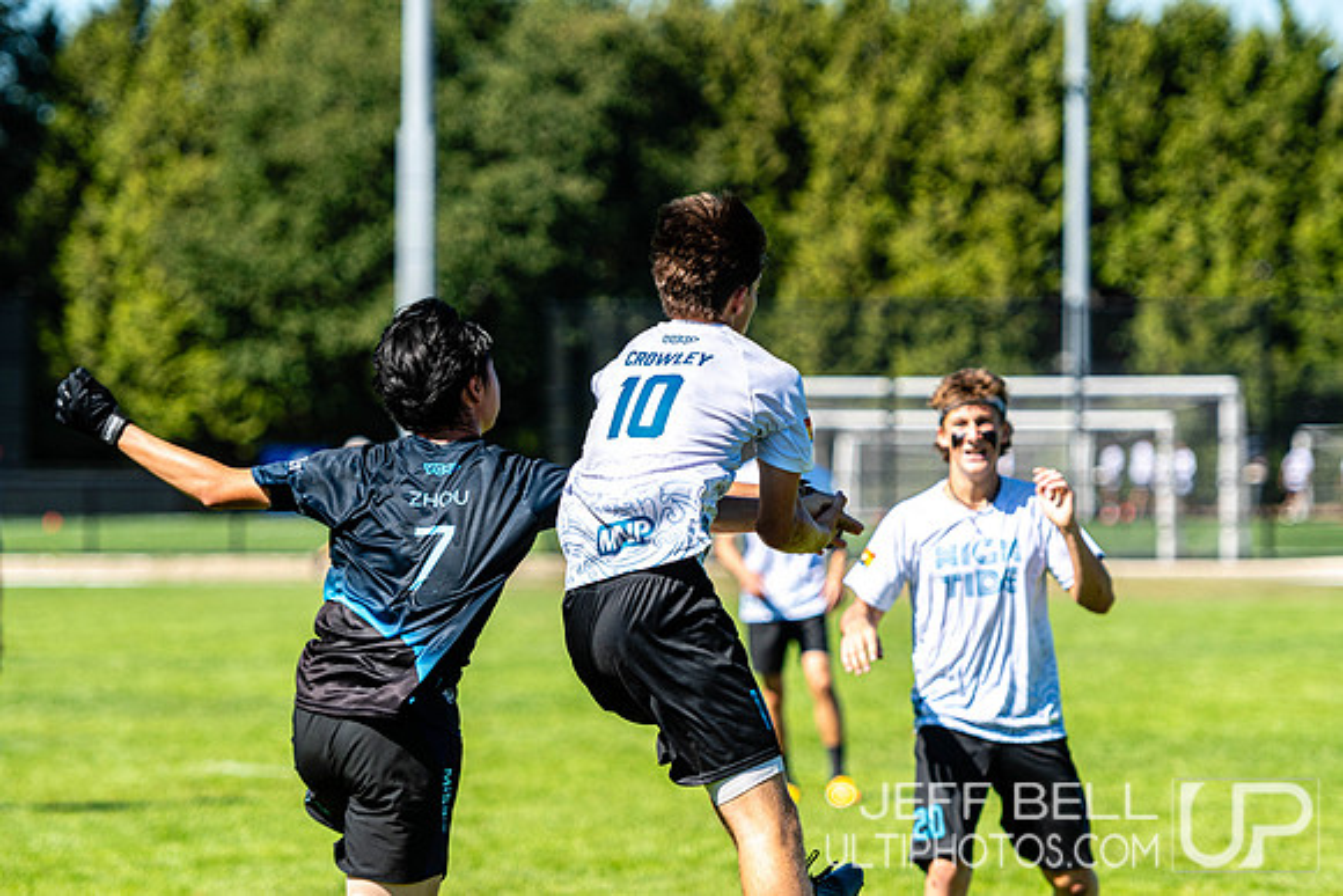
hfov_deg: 9.8
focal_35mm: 210
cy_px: 448
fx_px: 7836
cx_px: 672
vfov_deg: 6.5
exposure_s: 1/1250
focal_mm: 140
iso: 100
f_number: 3.2
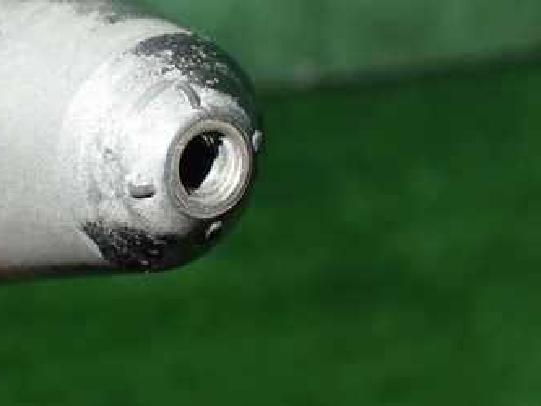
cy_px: 106
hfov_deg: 34.4
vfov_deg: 26.7
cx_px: 106
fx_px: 844
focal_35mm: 54
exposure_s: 1/80
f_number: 2.3
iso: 800
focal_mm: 5.4
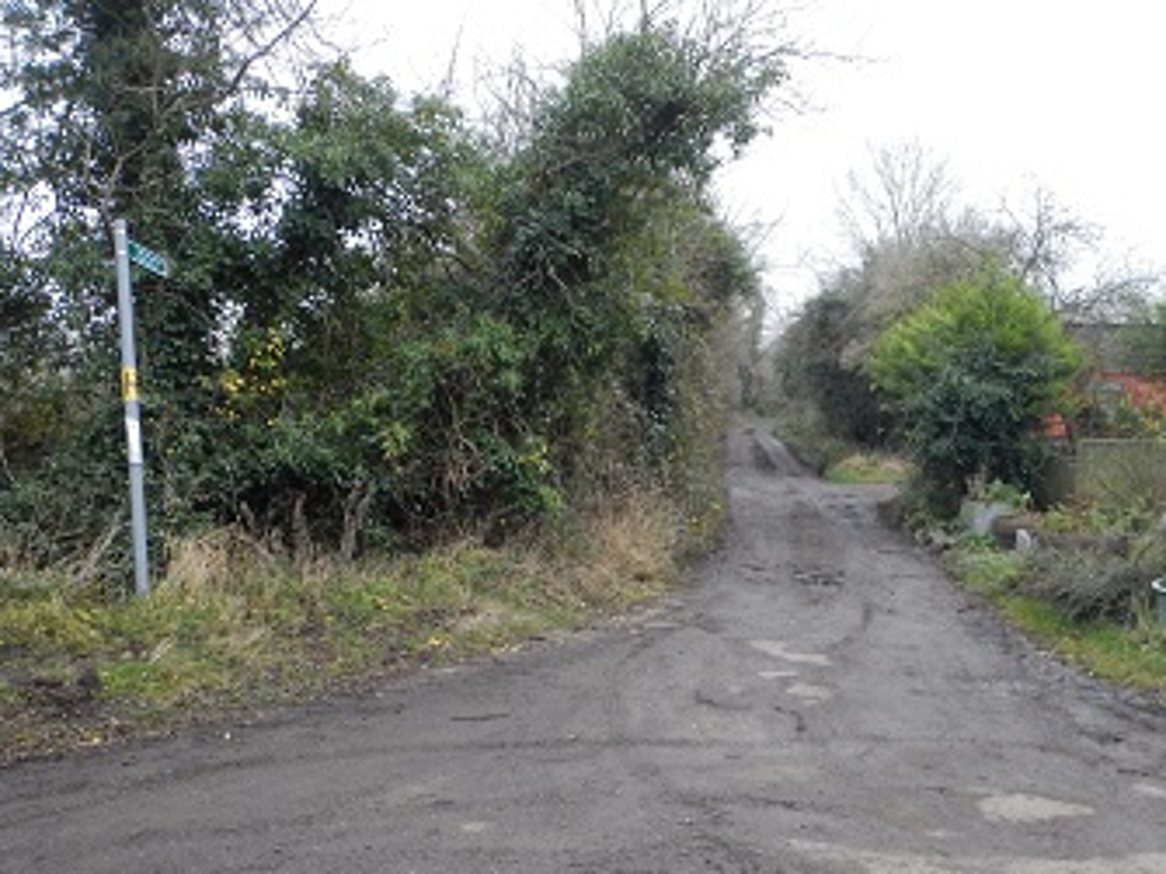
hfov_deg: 50.2
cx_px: 595
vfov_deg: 38.5
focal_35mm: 37
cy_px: 519
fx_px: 1246
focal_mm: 5.6
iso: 800
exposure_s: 1/250
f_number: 4.2
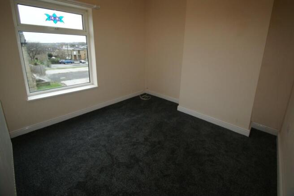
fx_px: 122
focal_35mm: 15
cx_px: 147
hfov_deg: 100.4
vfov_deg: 77.2
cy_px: 98
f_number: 5.6
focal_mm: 10
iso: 400
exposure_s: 1/60
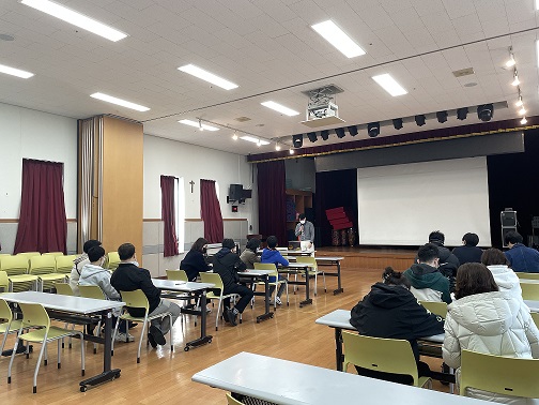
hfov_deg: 67.3
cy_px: 202
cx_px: 270
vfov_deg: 53.1
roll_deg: +1.7
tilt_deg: +4.7
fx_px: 405
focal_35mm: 26
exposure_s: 1/60
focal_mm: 4.2
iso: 80
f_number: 1.6
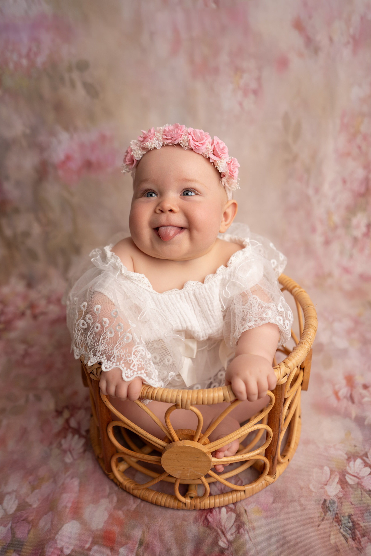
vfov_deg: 54.4
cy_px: 278
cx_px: 186
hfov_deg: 37.9
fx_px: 541
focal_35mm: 35
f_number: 2.2
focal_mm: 35
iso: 100
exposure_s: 1/160
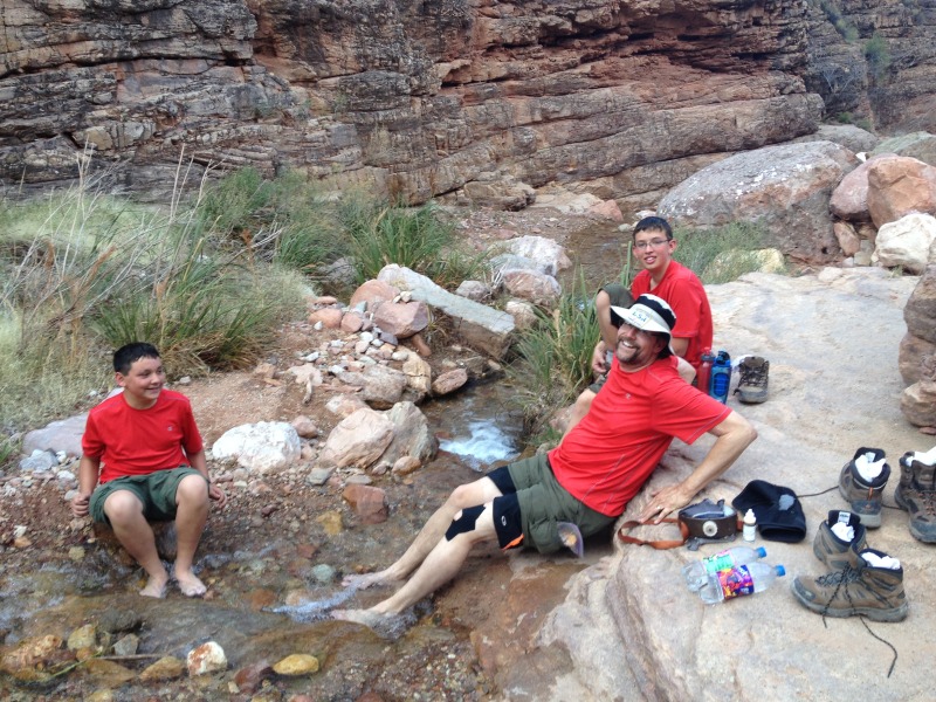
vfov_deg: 40.7
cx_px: 468
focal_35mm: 35
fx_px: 946
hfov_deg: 52.6
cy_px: 351
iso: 50
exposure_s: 1/122
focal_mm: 4.28
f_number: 2.4
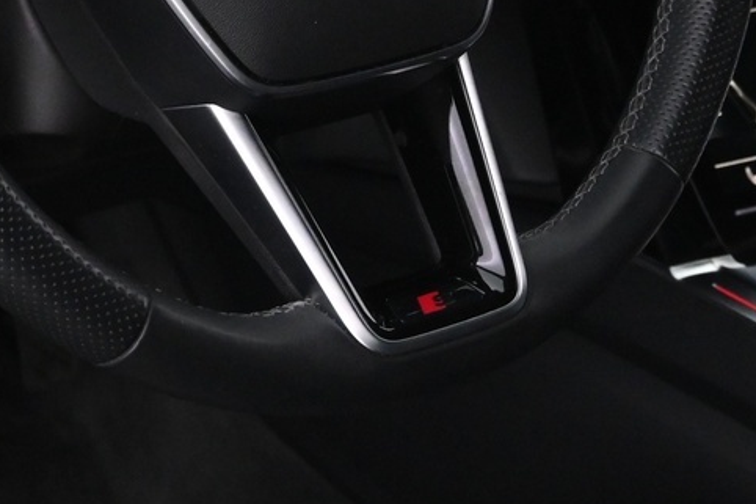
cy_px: 13
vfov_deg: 12.2
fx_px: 2330
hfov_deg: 18.4
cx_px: 322
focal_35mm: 111
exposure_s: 1/40
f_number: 4
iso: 2500
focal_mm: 22
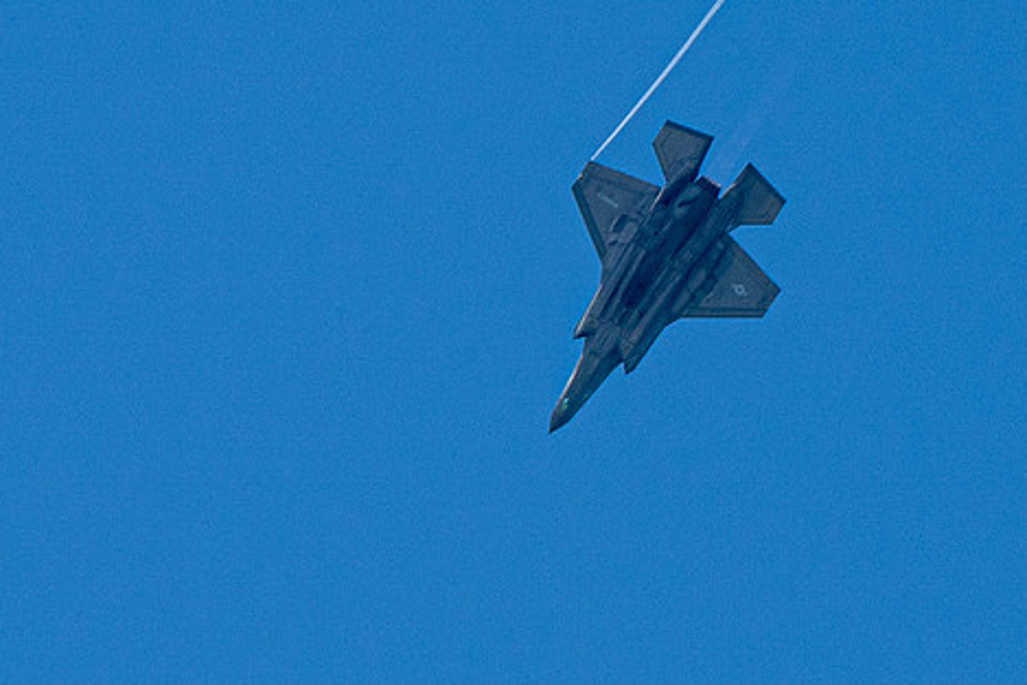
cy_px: 369
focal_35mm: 1397
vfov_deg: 1.0
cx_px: 182
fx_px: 39863
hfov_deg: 1.5
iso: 640
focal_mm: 400
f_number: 10
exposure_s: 1/1250
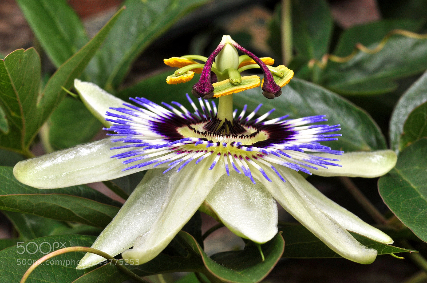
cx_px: 214
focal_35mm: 90
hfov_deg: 22.7
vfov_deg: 15.1
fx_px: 1066
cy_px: 142
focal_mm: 60
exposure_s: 1/60
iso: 100
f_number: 20
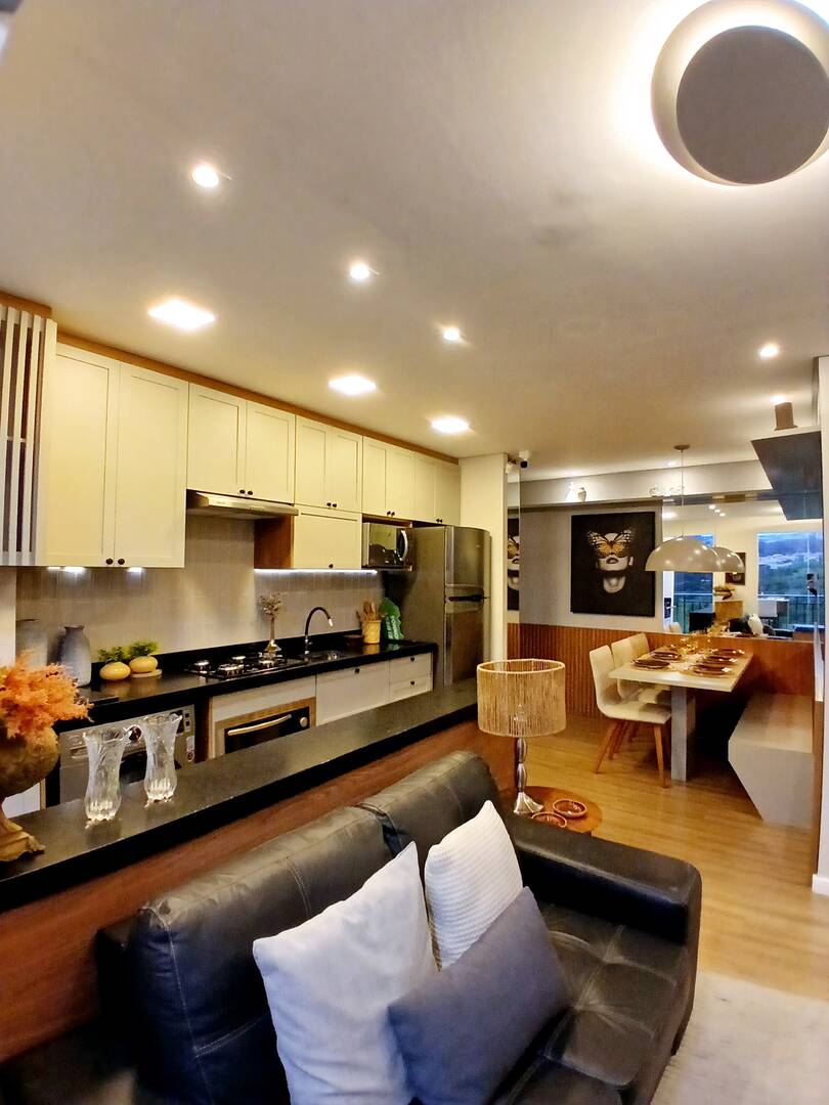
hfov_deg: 74.7
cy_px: 552
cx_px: 414
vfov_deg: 91.0
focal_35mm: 17
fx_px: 543
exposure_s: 1/30
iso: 160
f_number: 2.2
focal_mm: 1.4
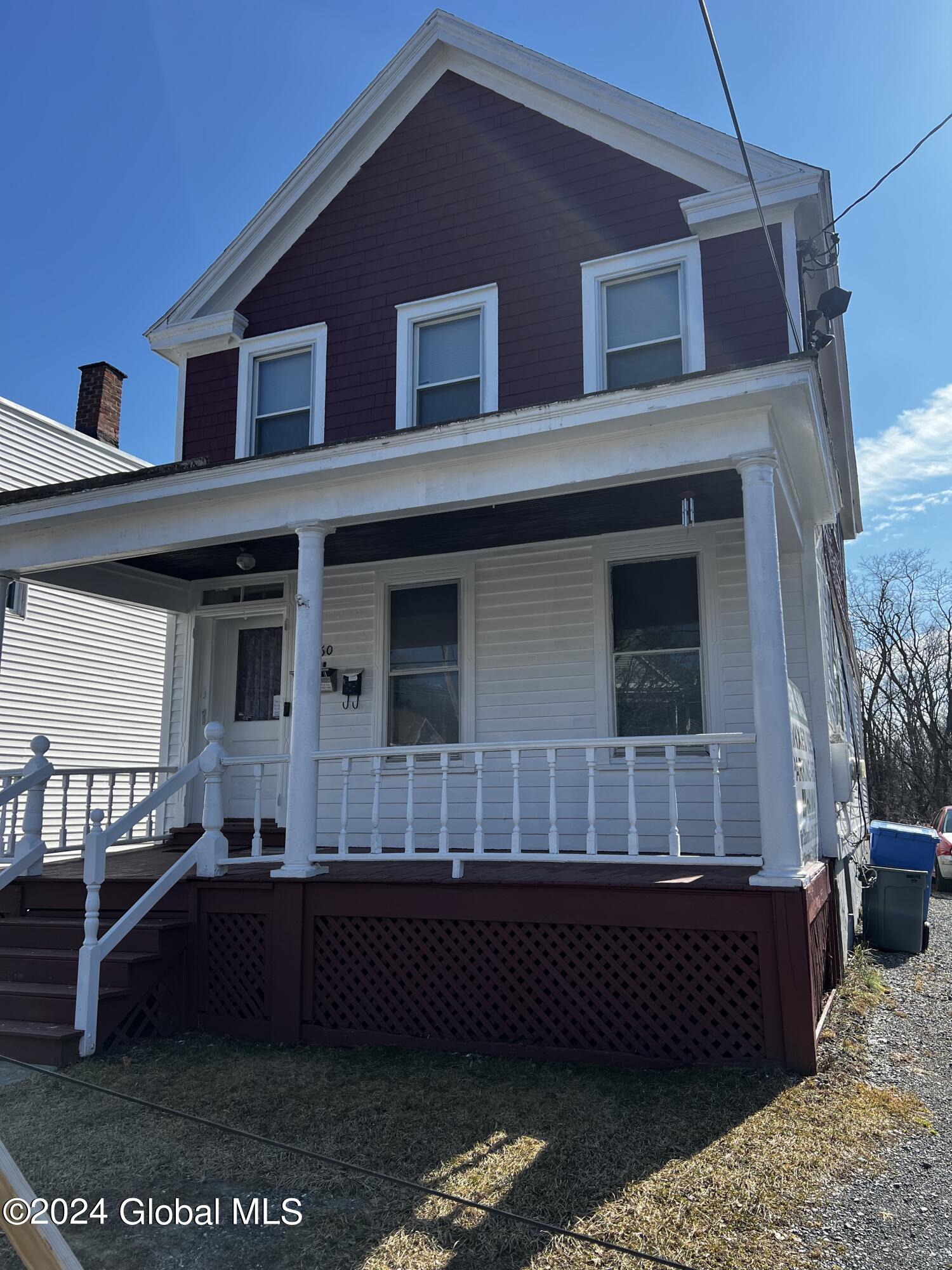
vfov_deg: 67.3
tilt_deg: +8.5
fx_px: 953
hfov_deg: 53.1
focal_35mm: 26
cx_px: 476
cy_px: 635
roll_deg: -0.7
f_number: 1.5
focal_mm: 5.7
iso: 50
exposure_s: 1/2404
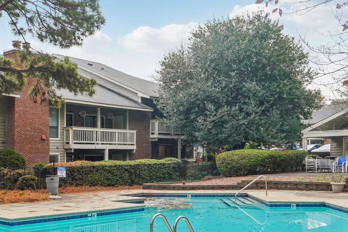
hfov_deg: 41.8
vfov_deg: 28.4
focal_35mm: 47
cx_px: 143
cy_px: 156
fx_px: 454
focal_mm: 20
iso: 160
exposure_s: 1/30
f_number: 8
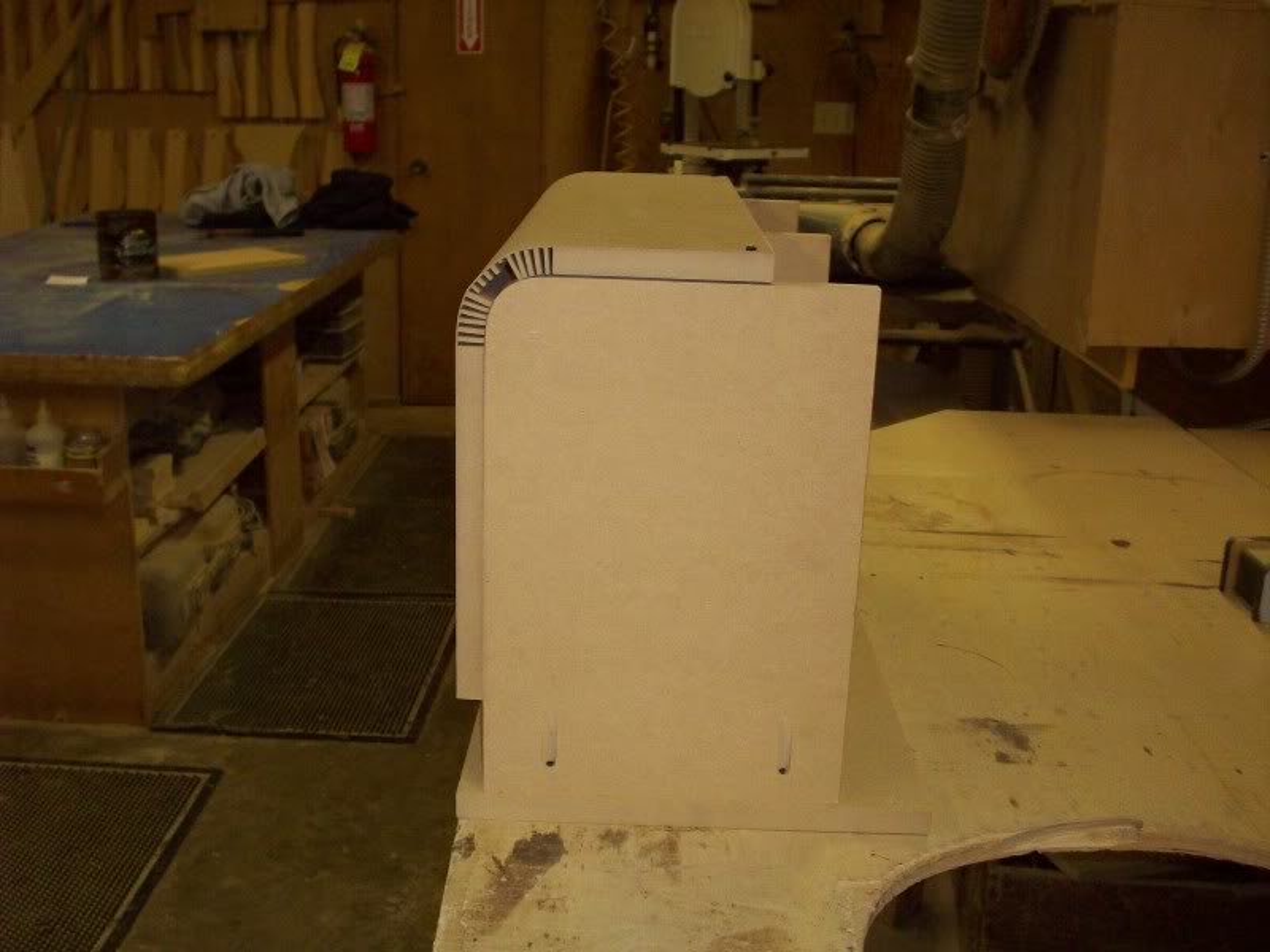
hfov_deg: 50.1
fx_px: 1357
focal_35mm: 37
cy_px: 476
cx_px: 635
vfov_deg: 38.7
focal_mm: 6.2
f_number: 2.8
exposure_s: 1/64
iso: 200
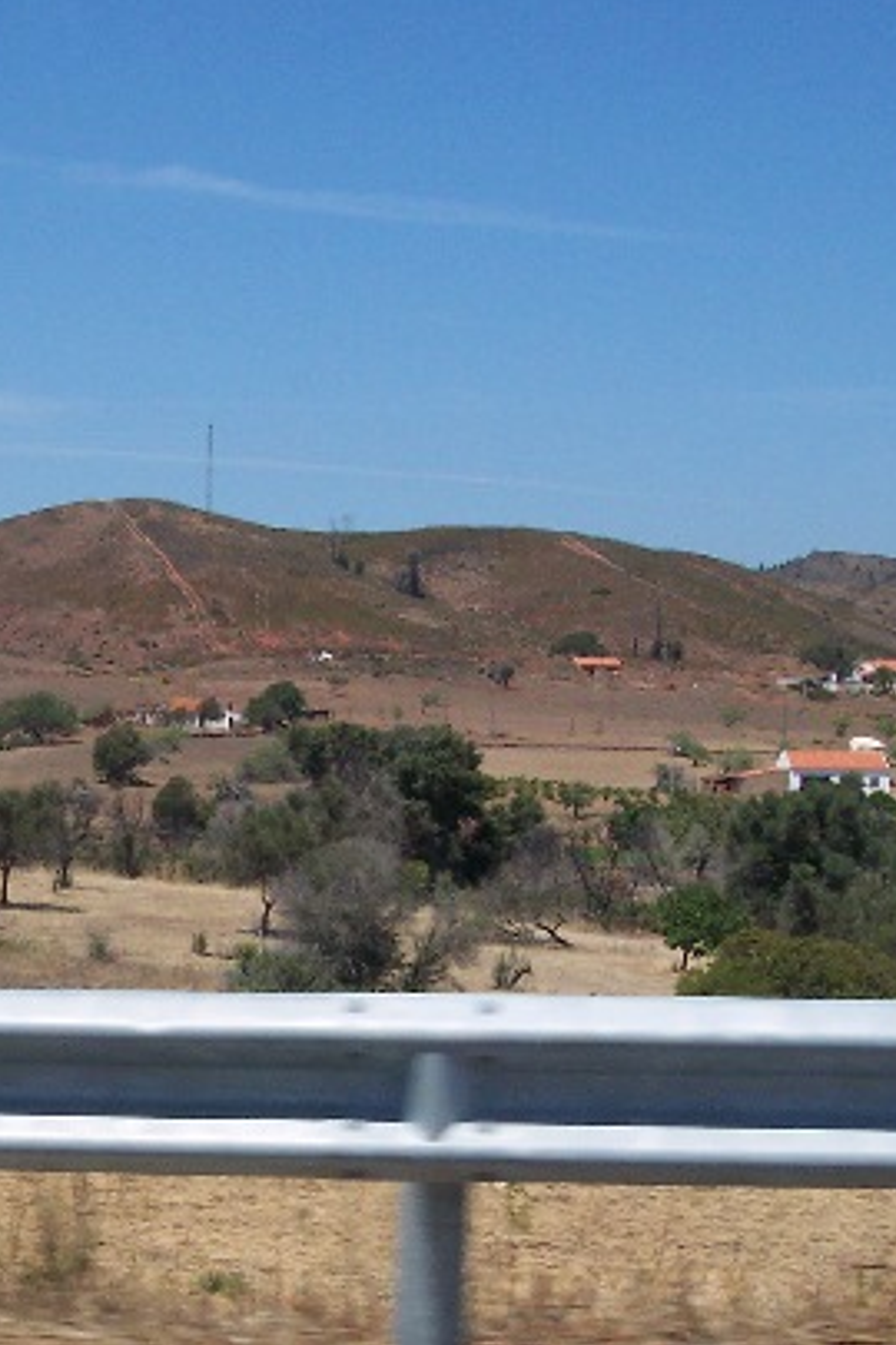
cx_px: 83
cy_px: 751
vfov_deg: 26.0
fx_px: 2912
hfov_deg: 17.2
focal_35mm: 78
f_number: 4.8
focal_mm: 8
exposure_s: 1/1000
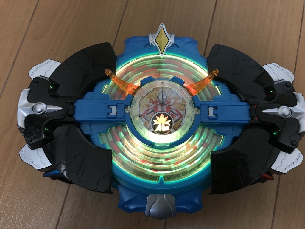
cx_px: 152
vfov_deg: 49.7
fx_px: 247
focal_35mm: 28
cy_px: 114
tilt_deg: -78.1
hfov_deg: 63.4
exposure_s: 1/13
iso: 100
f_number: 1.8
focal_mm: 3.99
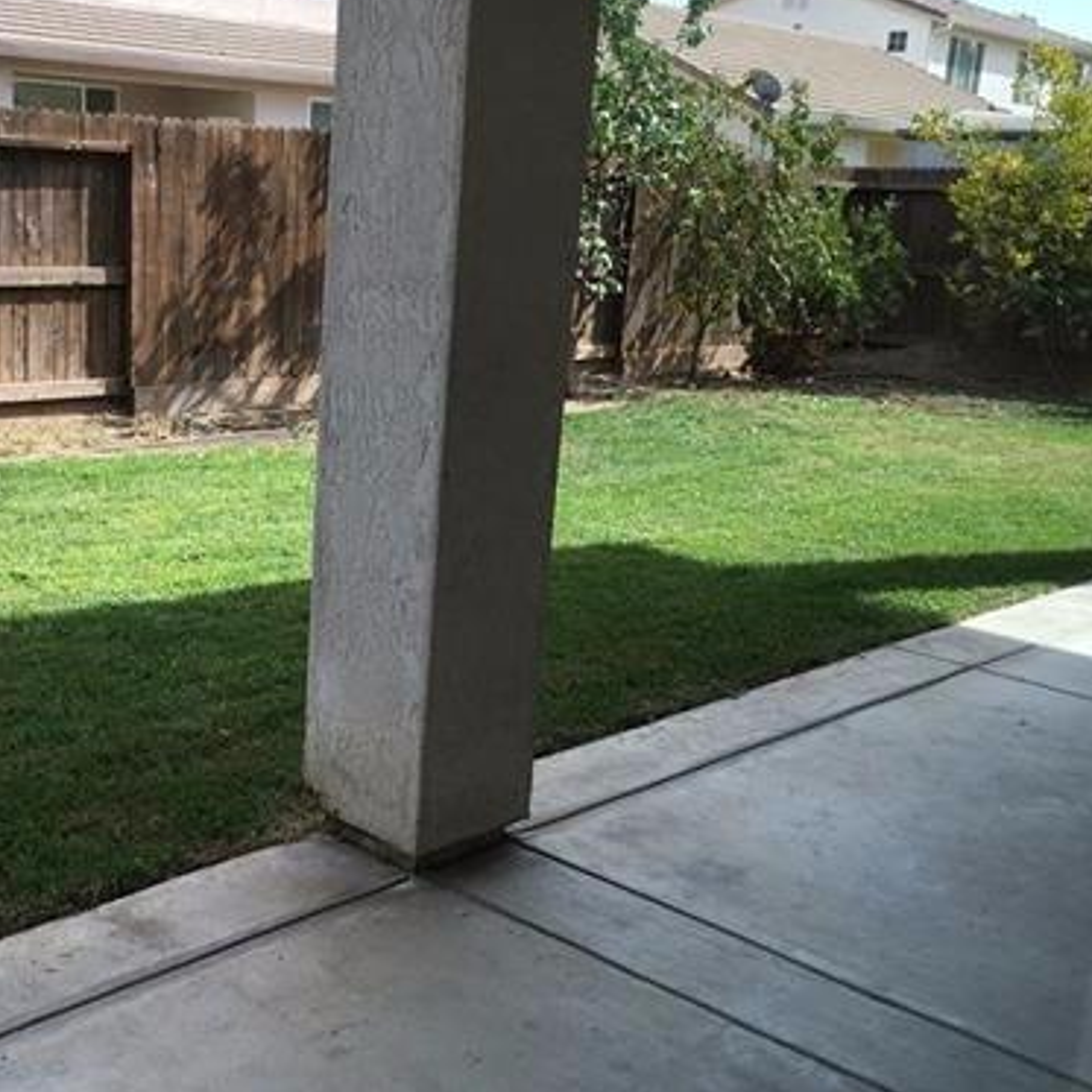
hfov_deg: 37.8
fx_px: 1570
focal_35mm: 44
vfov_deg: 38.3
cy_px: 609
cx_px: 345
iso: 25
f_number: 2.2
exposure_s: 1/400
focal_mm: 4.15
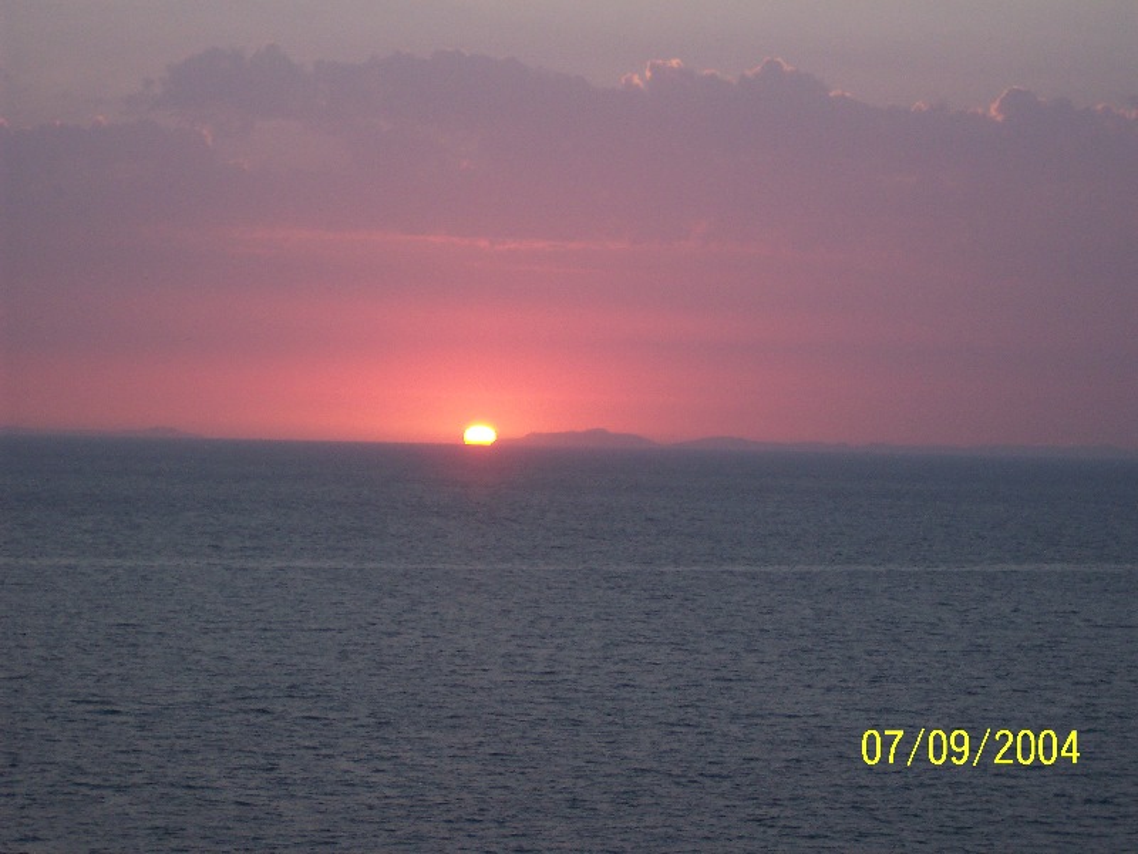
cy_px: 427
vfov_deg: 14.6
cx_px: 569
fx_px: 3320
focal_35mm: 101
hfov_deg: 19.4
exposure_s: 1/90
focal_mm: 21.3
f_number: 4.8
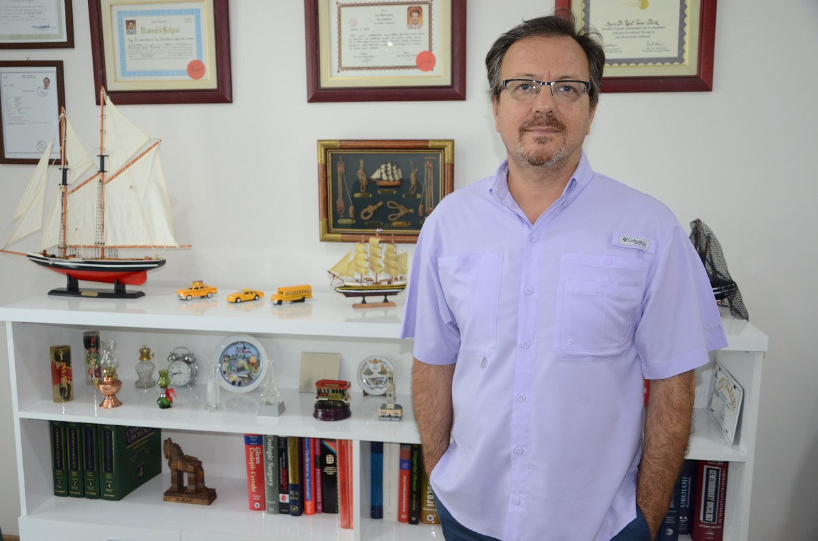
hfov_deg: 57.3
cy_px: 270
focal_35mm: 33
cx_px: 409
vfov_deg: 39.8
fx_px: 748
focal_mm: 22
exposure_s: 1/60
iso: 800
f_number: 4.5
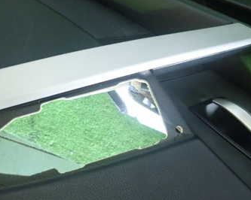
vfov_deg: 34.1
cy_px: 95
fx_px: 327
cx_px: 183
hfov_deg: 41.0
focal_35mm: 44
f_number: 2
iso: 800
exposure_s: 1/30
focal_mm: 4.5
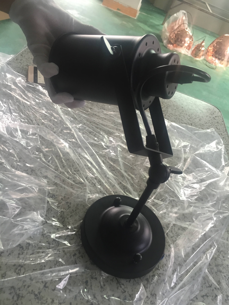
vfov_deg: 61.7
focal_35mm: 29
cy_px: 152
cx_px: 114
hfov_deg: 48.2
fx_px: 256
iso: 100
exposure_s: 1/33
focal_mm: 4.15
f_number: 2.2
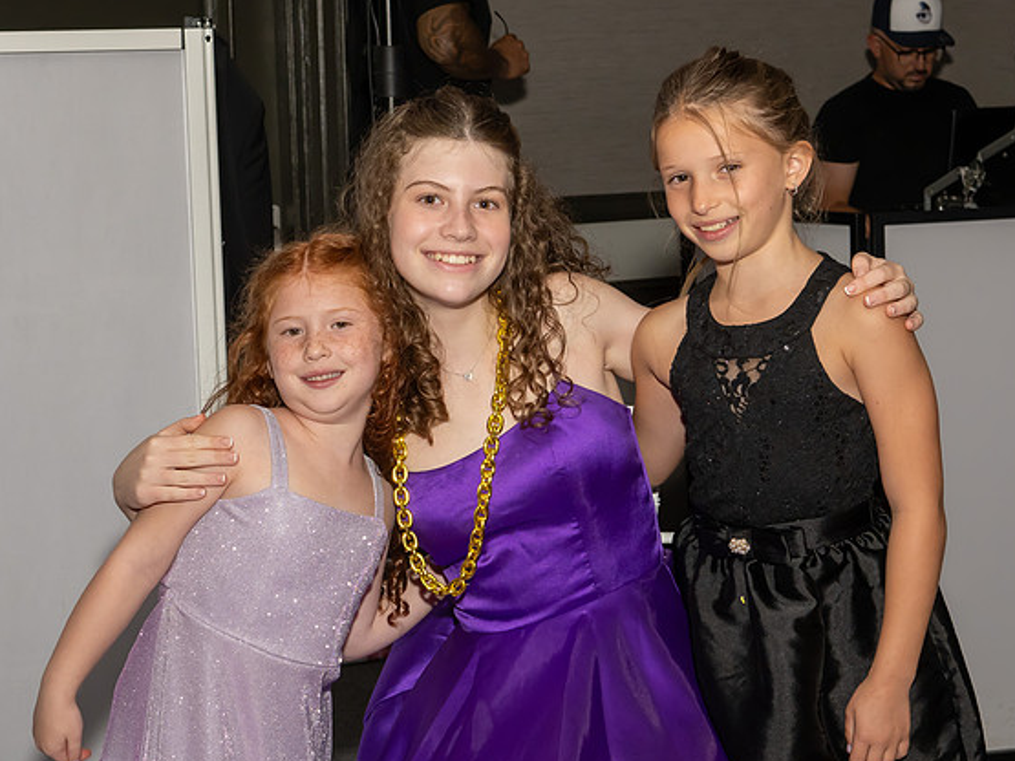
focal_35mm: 85
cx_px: 424
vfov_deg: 17.4
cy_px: 400
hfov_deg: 23.0
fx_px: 2492
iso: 1000
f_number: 7.1
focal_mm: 45
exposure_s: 1/250
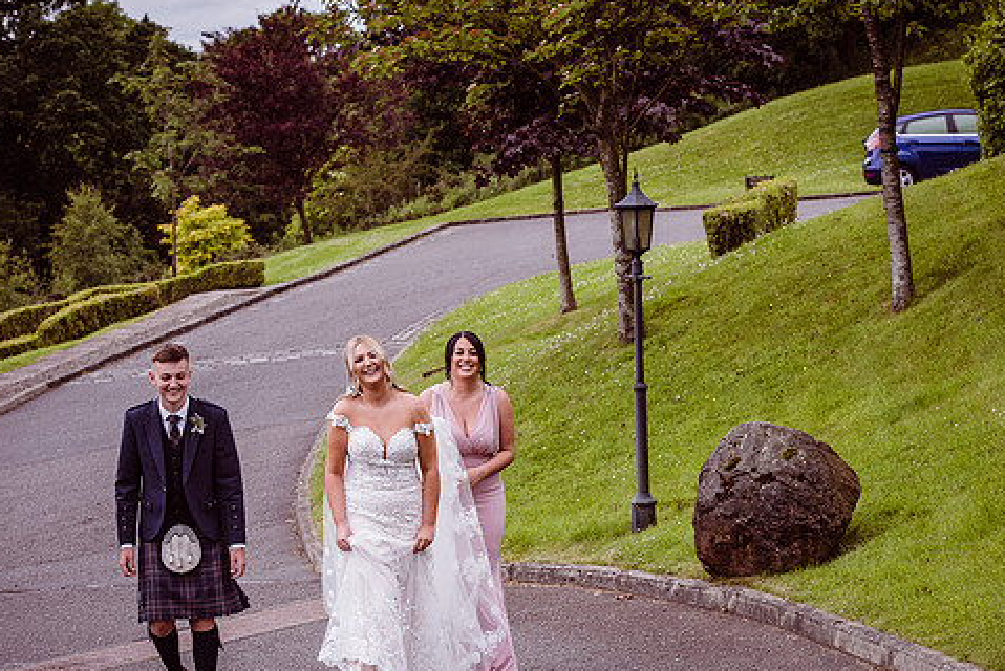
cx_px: 543
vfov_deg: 12.6
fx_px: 3045
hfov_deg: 18.7
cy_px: 395
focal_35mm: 109
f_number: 5.6
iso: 200
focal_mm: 90
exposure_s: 1/500
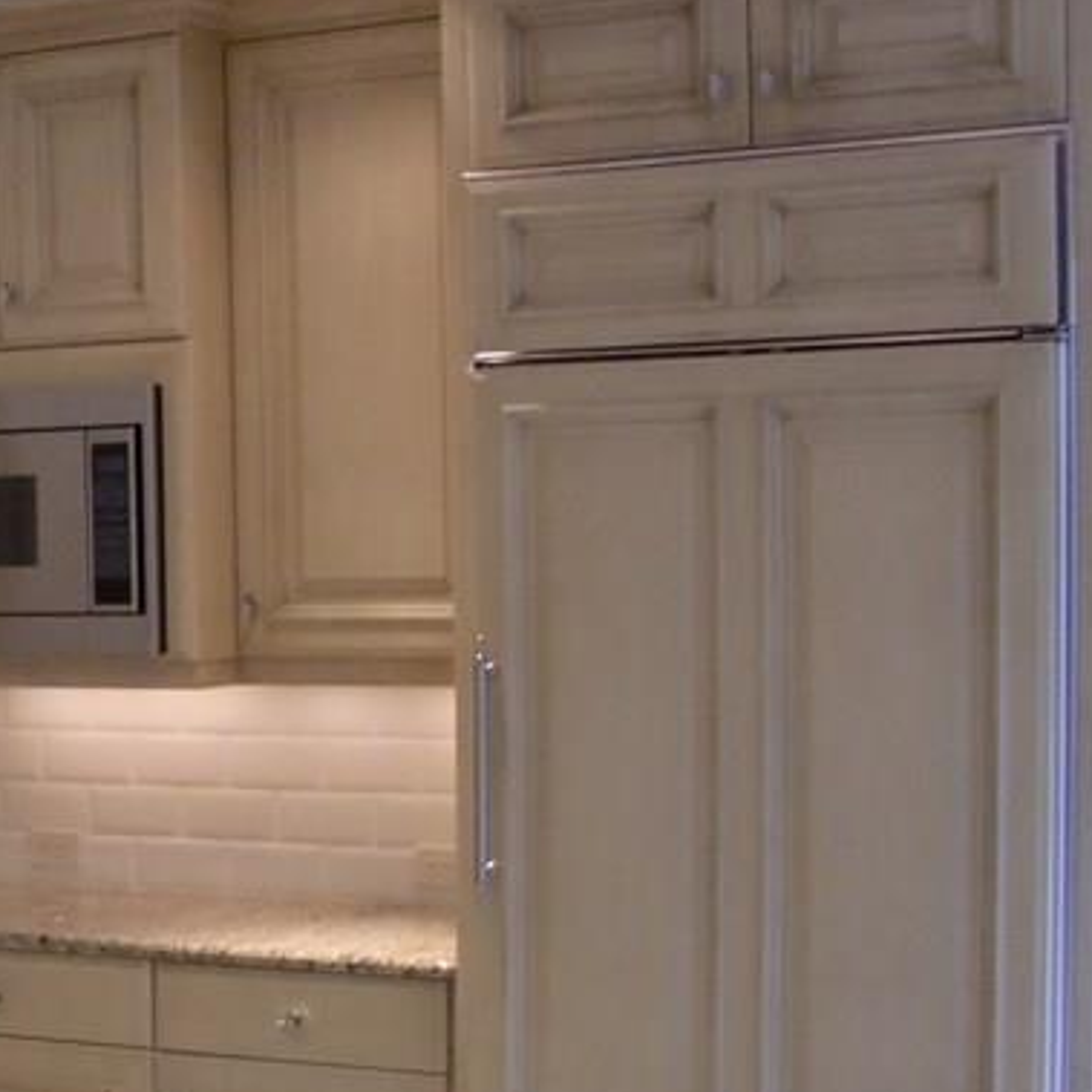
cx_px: -291
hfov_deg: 18.8
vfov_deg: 20.1
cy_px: 720
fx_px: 3069
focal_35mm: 86
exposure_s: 1/60
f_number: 2.8
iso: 320
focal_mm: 6.3
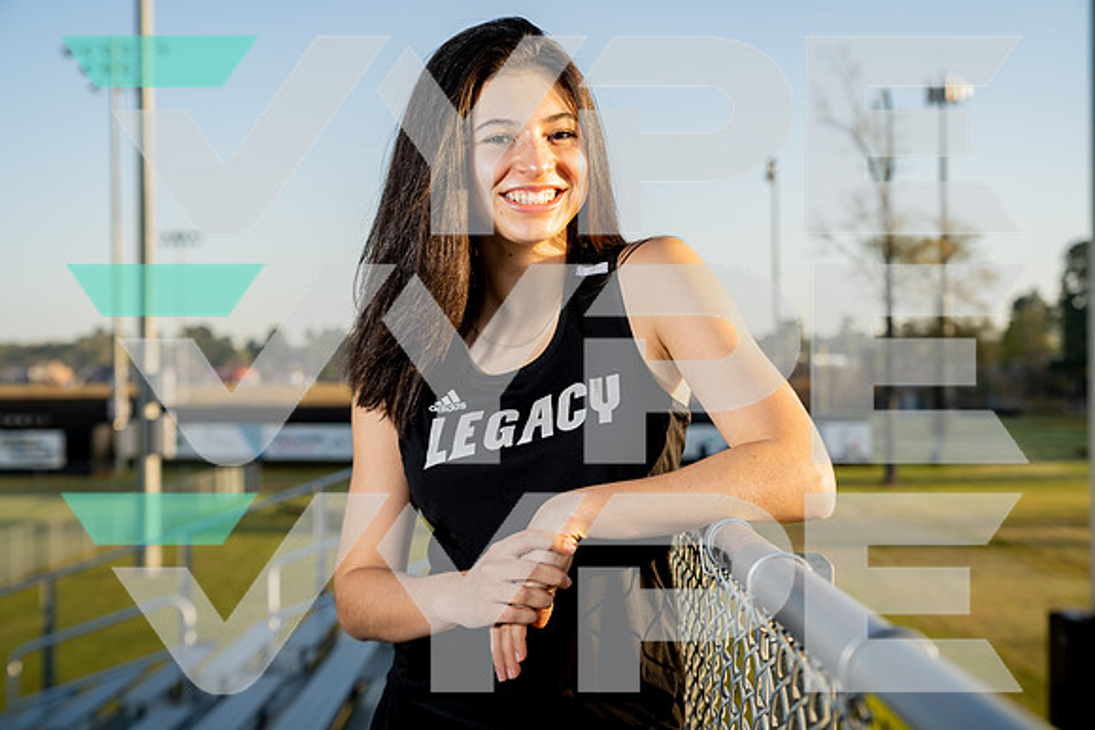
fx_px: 1612
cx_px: 548
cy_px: 365
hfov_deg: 37.5
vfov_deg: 25.5
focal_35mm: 53
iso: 100
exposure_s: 1/250
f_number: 4.5
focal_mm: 53
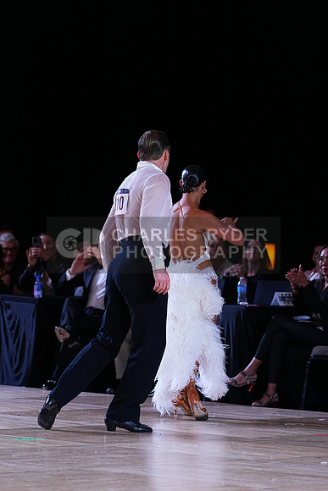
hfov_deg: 7.9
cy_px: 246
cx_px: 164
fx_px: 2376
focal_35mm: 174
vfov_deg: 11.8
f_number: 4
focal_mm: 174
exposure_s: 1/500
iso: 2000
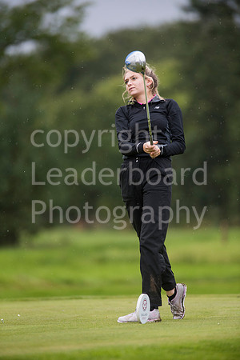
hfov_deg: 4.6
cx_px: 120
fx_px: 3000
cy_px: 180
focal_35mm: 300
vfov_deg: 6.9
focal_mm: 300
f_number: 4
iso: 1000
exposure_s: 1/2500
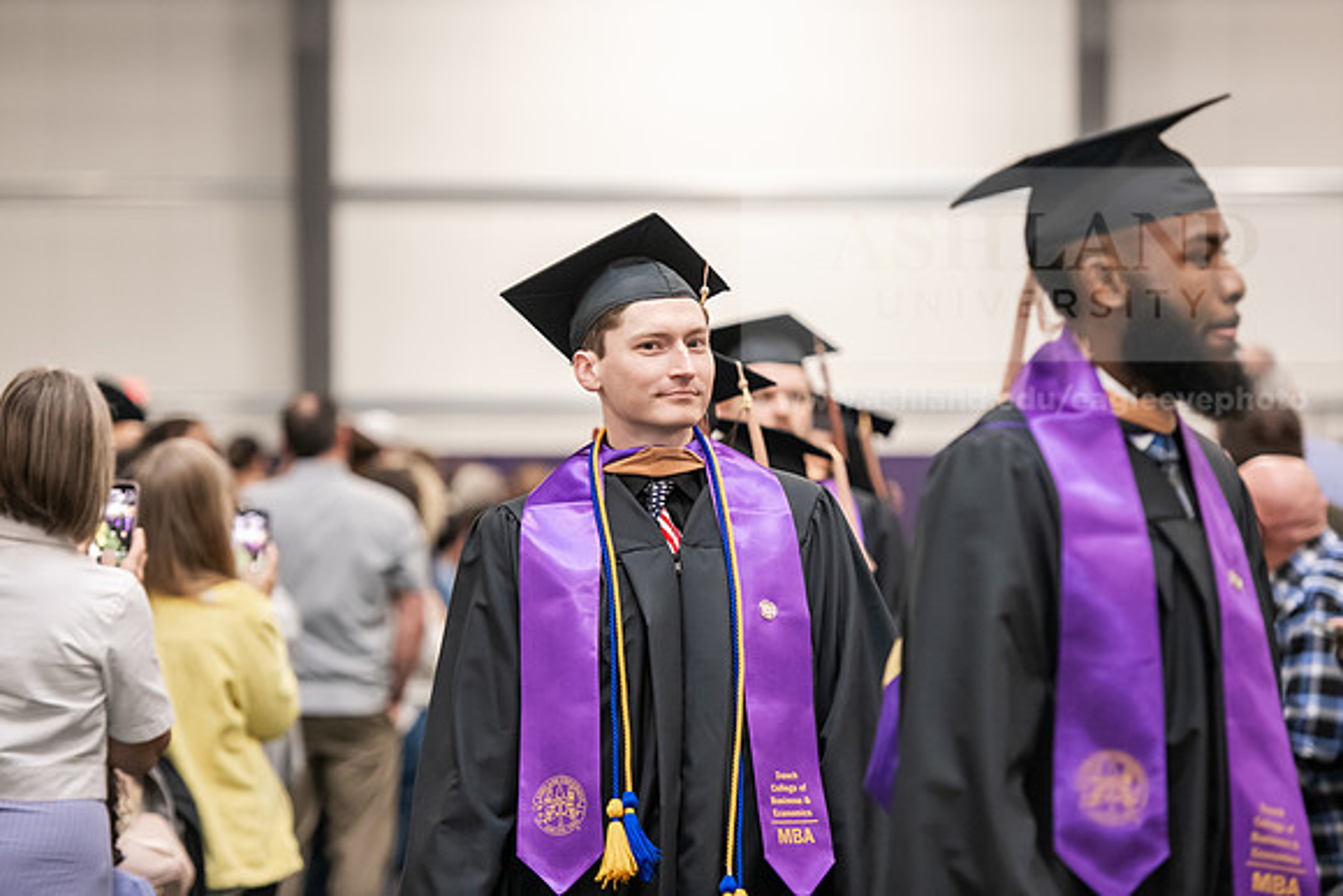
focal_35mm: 135
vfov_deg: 10.2
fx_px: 5037
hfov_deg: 15.2
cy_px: 448
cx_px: 672
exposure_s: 1/200
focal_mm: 135
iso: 2500
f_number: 3.2
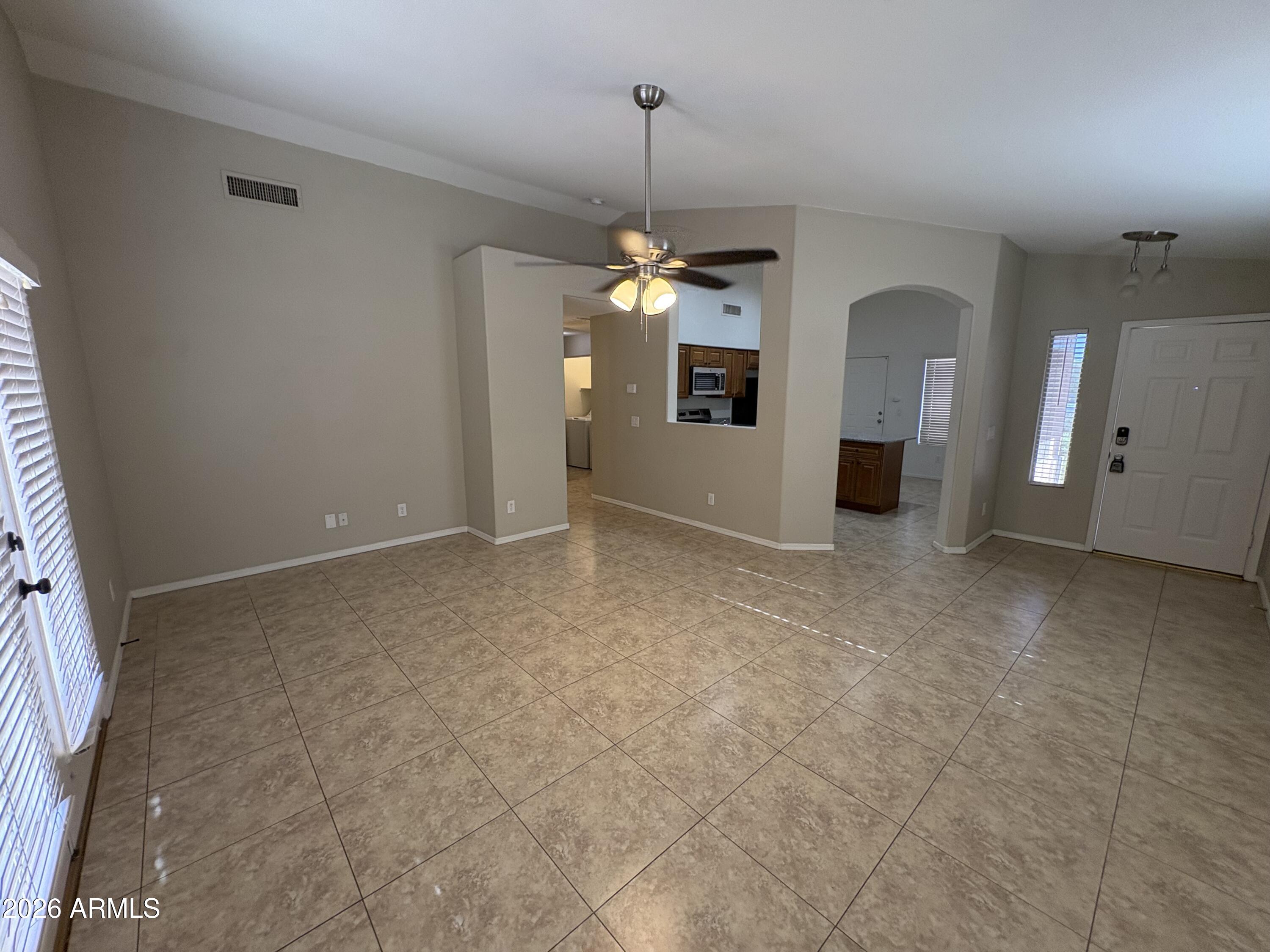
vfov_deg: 85.7
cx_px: 635
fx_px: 514
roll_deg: +0.3
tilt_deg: -9.5
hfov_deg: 102.1
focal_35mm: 14
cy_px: 476
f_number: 2.2
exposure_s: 1/60
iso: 250
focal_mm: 2.22
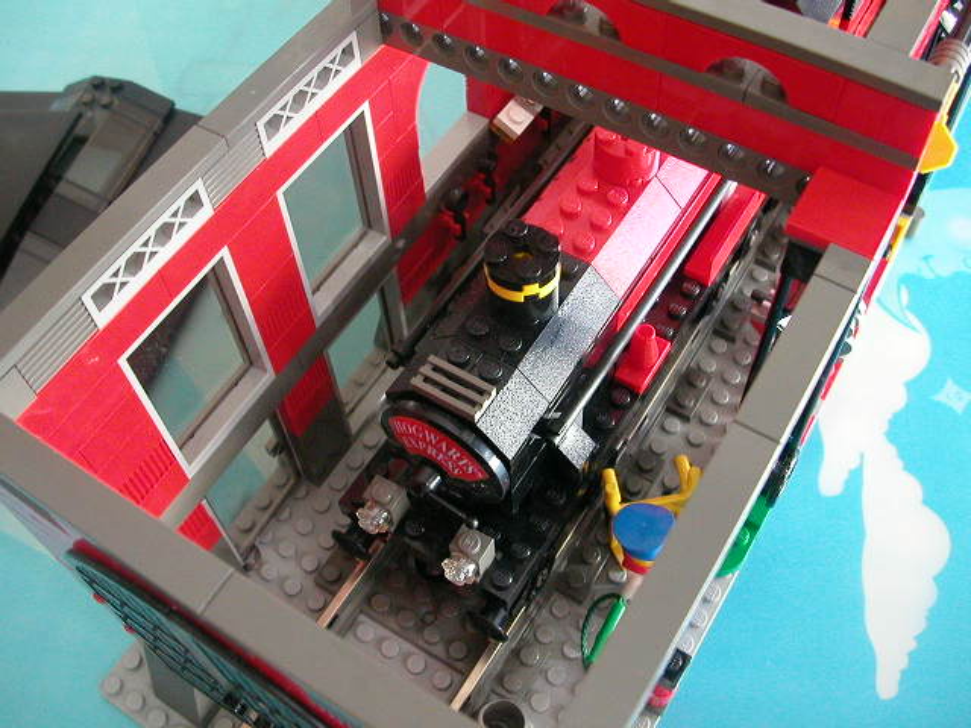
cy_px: 364
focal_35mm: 37
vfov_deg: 38.7
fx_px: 1038
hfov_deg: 50.1
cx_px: 486
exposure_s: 1/14.5
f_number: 2.7
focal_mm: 5.6
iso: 400
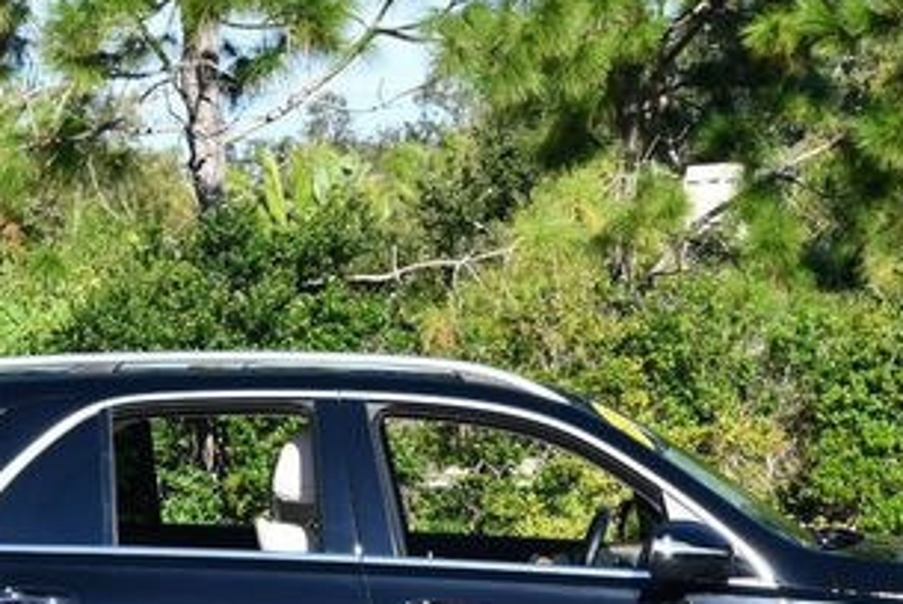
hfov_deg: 13.9
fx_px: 3691
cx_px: 444
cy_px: 521
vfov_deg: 9.3
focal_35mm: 147
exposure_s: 1/250
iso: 200
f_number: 8
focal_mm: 35
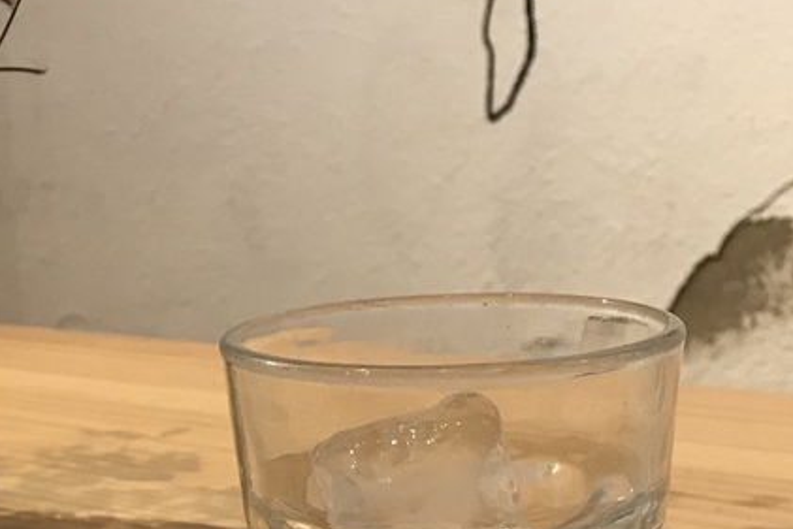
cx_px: 241
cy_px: 495
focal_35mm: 83
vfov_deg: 16.2
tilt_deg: -13.4
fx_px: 1829
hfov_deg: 24.3
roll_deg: +3.6
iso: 40
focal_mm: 3.99
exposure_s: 1/20
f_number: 1.8
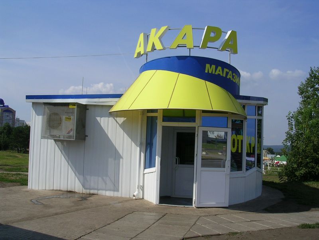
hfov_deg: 49.0
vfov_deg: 37.7
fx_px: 350
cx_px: 160
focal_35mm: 38
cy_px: 120
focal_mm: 5.8
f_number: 5.6
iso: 50
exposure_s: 1/519
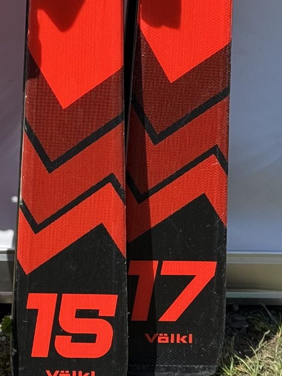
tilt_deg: -23.6
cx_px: 14
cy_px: 47
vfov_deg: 16.1
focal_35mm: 121
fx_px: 1314
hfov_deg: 12.1
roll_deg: -0.1
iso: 64
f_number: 1.78
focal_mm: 6.76
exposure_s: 1/3096
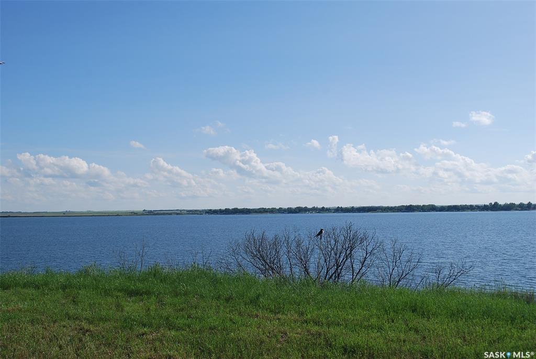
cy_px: 180
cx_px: 268
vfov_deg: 29.9
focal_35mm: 45
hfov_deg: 43.6
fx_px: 671
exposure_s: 1/320
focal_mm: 30
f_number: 9
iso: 100
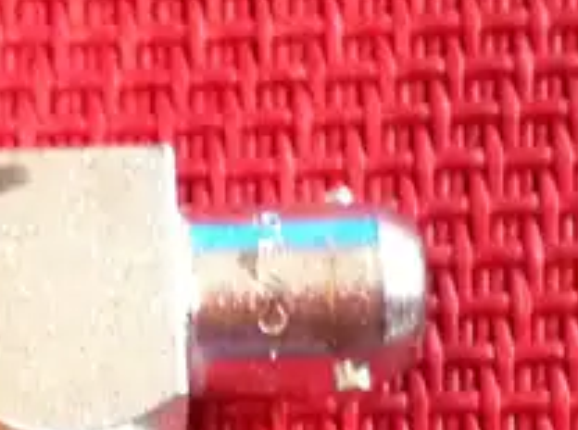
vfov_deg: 8.7
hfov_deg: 11.6
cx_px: -86
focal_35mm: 168
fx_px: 2799
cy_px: 560
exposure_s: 1/15
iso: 500
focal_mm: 4.28
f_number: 2.4
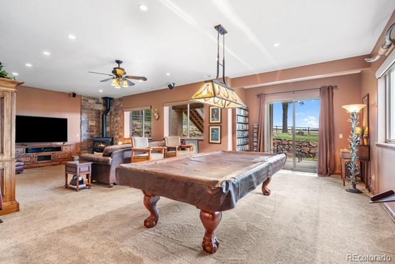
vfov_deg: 70.6
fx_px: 187
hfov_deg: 93.2
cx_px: 198
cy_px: 132
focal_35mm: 17
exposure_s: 1/1.25
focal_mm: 17
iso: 800
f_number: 8
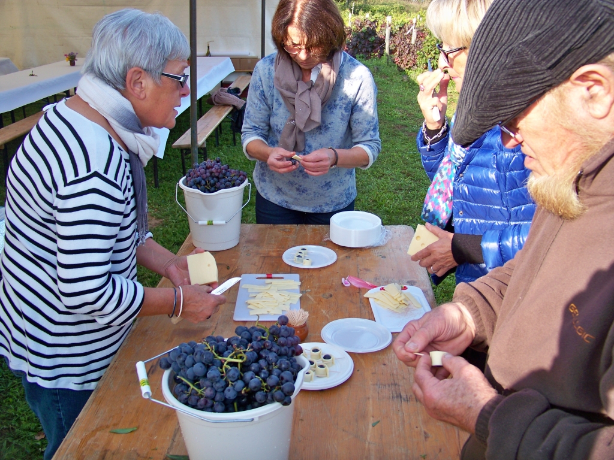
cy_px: 230
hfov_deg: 55.4
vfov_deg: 42.9
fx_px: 585
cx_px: 307
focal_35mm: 33
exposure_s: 1/250
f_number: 2.8
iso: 80
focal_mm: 5.85
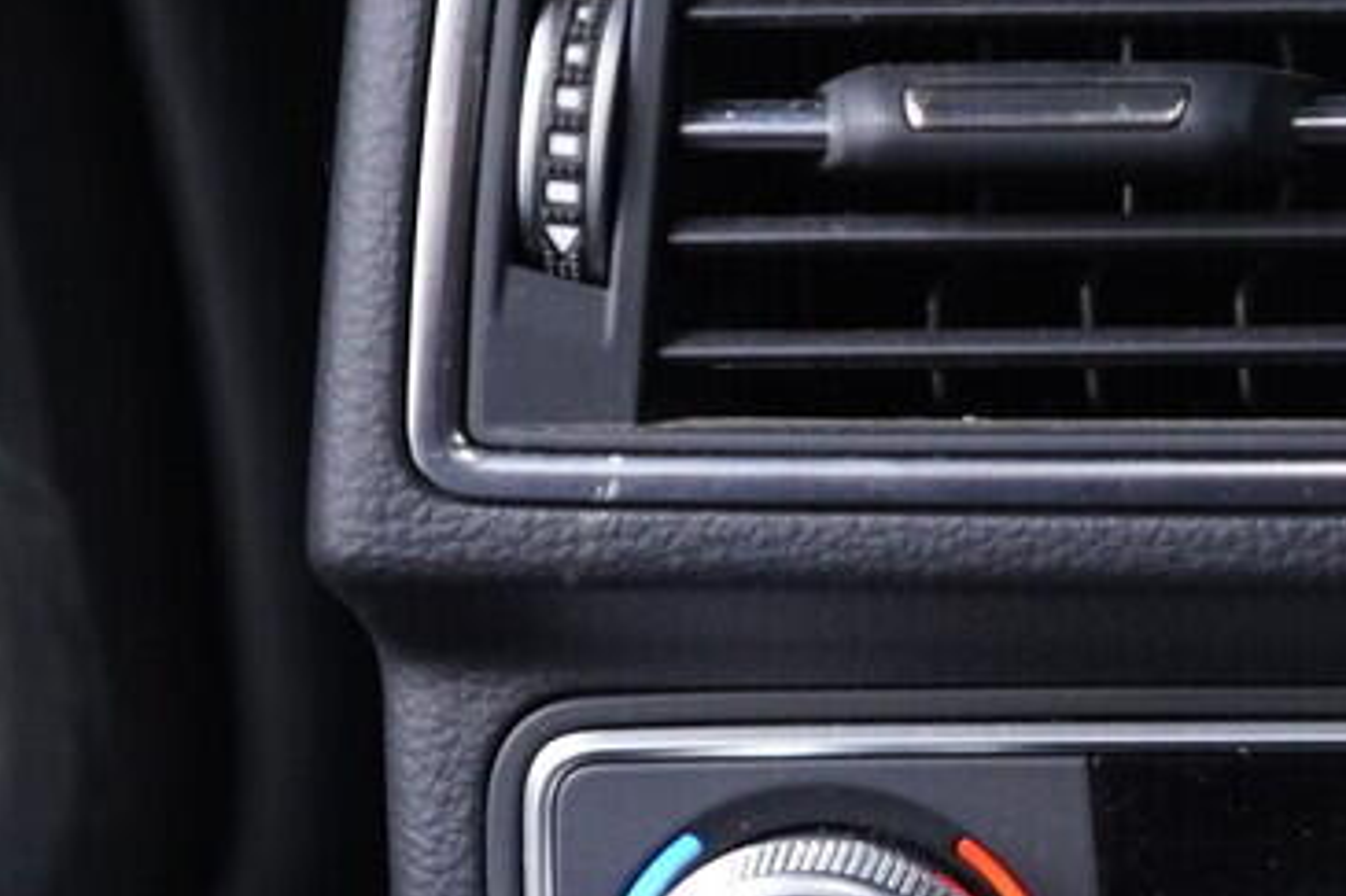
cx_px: 1700
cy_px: 634
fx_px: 5307
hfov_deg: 13.9
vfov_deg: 9.6
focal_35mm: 142
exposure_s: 1/40
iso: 800
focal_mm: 24
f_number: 2.8
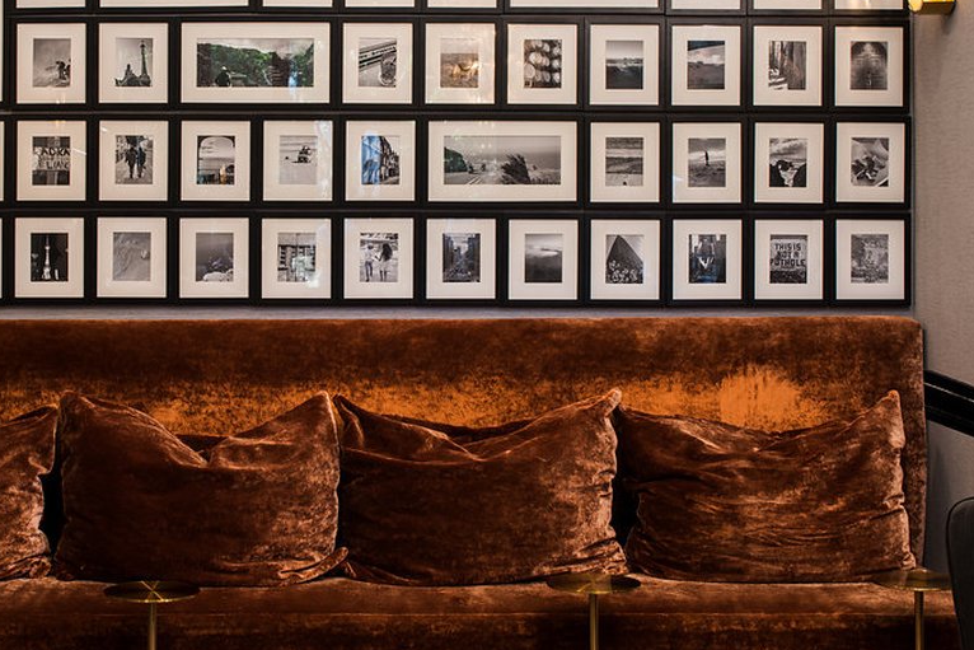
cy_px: 190
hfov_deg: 29.5
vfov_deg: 19.9
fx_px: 1840
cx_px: 334
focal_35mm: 68
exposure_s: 1/3
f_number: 11
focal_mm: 45
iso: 400
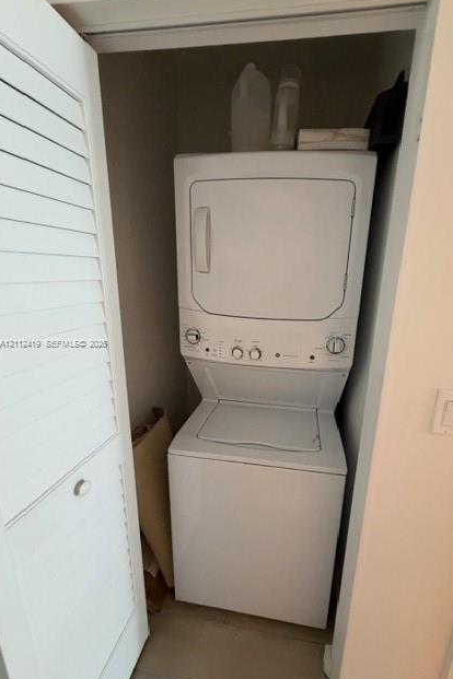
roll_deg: -1.5
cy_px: 343
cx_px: 259
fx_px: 283
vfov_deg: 100.4
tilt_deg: -13.0
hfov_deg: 76.9
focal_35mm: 15
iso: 640
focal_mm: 2.22
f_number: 2.2
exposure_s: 1/60
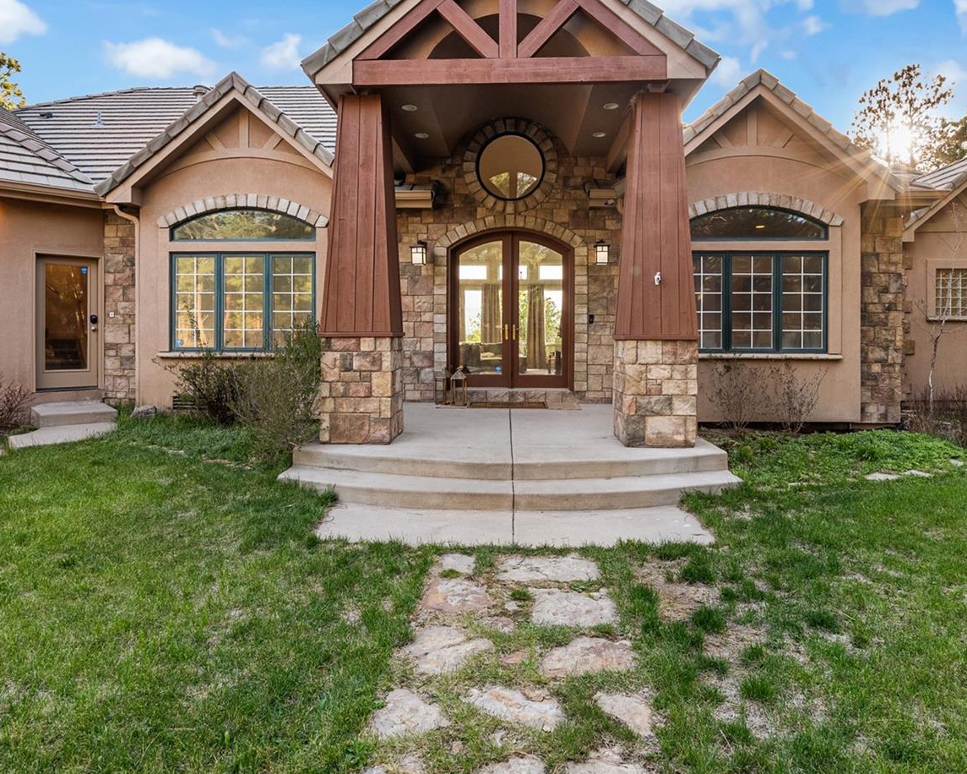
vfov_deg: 65.3
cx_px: 504
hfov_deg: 77.6
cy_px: 335
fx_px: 601
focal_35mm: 21
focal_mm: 16
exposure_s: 1/160
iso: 200
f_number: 8
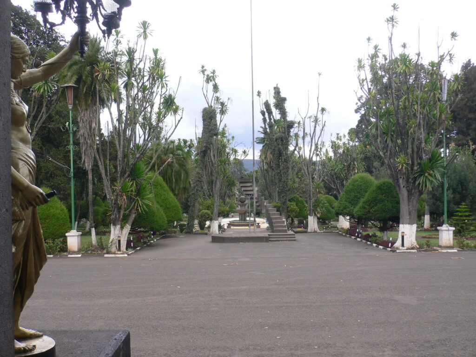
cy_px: 178
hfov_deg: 52.6
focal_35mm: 35
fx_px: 481
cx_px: 238
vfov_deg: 40.7
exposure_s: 1/100
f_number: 5.6
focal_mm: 5.8
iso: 80
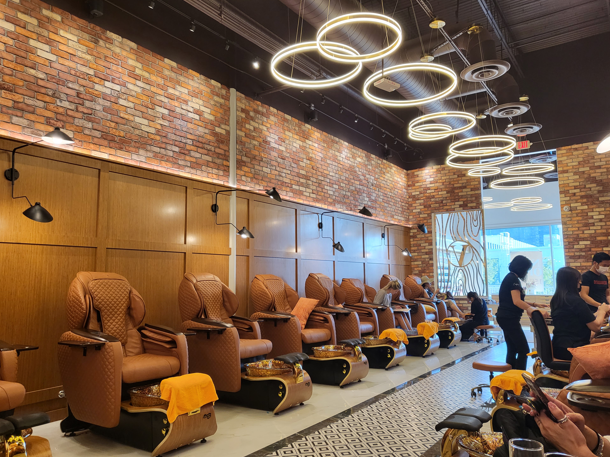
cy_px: 223
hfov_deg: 65.3
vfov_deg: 51.3
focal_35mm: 27
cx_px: 308
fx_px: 476
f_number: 1.8
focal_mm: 4.25
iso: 125
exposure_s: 1/120
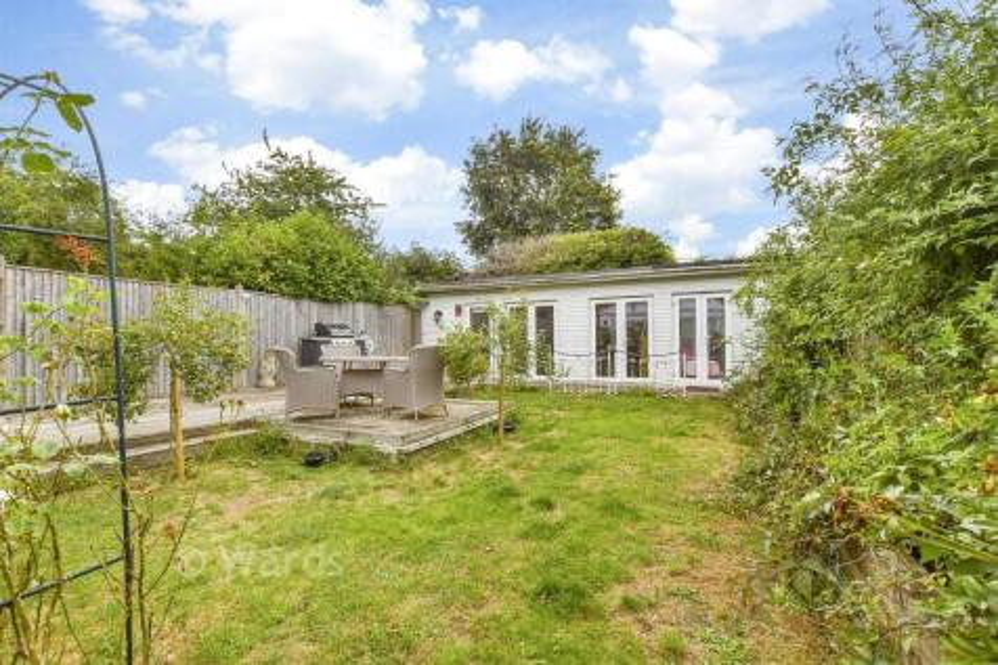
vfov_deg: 77.3
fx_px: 416
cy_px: 332
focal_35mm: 15
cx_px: 499
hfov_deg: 100.4
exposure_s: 1/200
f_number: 8
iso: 250
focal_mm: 10
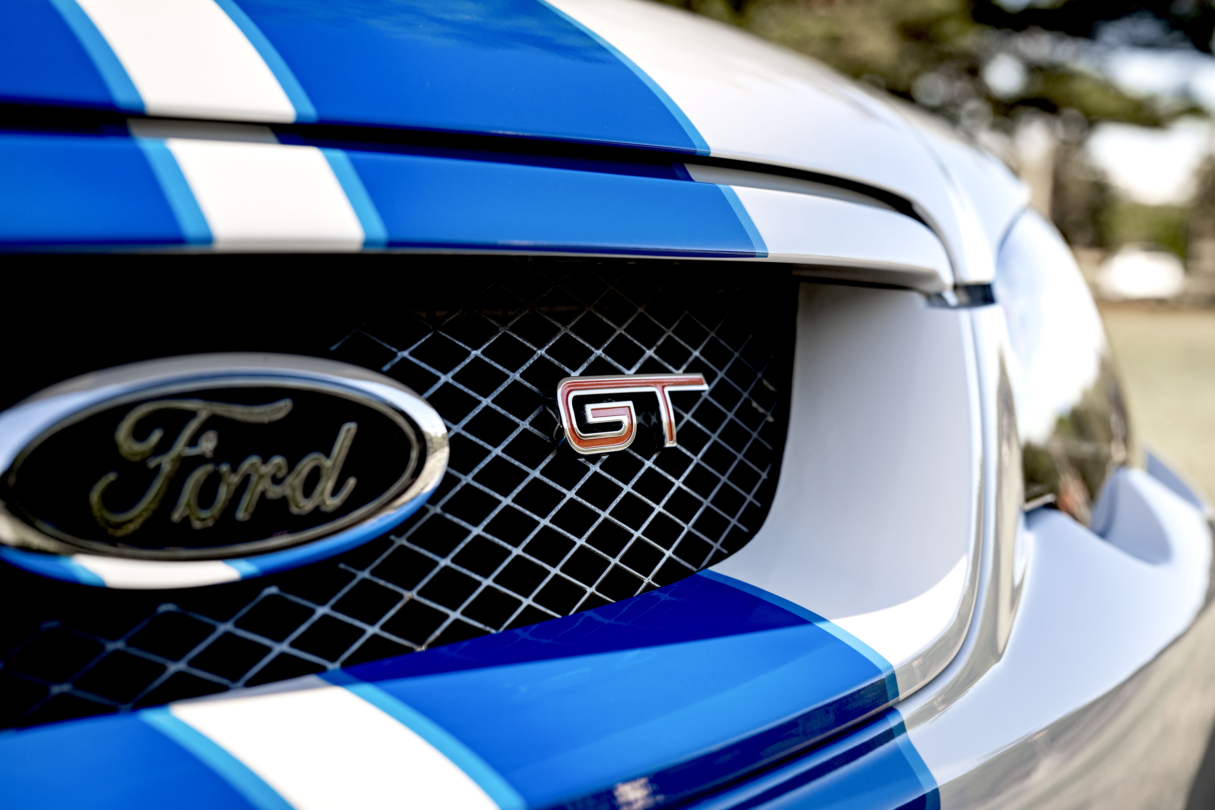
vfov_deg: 27.0
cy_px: 405
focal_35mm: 50
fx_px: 1687
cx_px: 608
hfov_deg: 39.6
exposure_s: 1/200
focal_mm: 50
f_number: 4.5
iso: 125
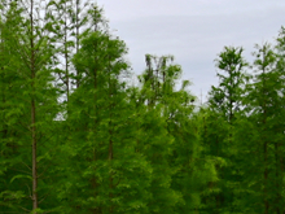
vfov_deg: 11.5
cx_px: -359
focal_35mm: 126
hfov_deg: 12.7
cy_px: 272
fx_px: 1037
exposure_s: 1/320
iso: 100
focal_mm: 24
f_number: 8
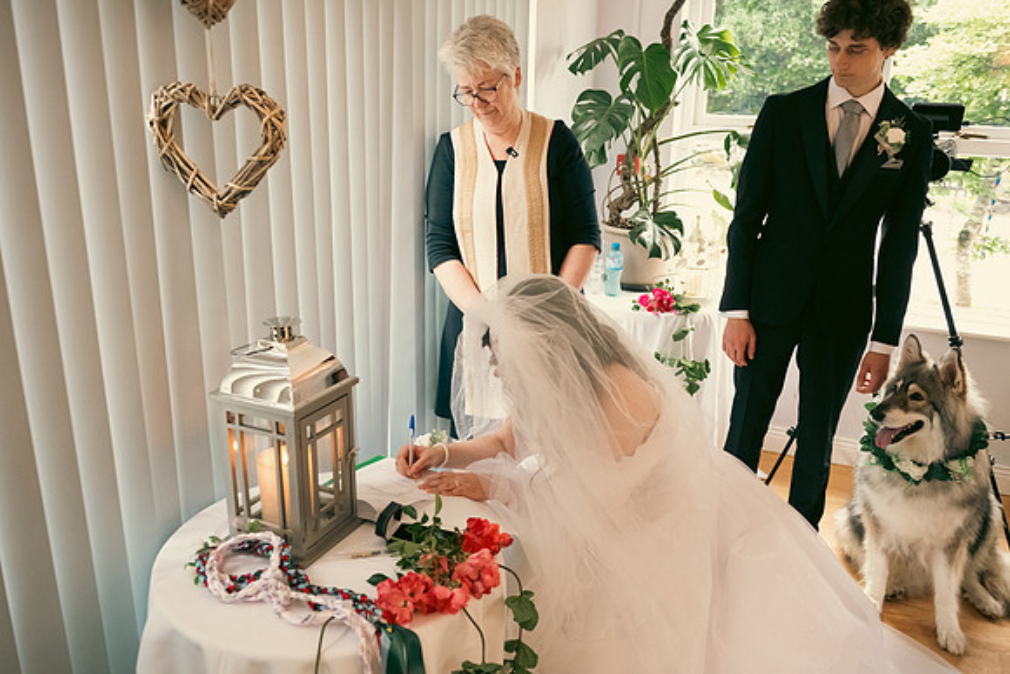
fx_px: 826
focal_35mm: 29
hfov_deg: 62.9
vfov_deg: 44.4
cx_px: 505
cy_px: 337
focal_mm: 28
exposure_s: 1/160
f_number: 3.5
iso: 1600
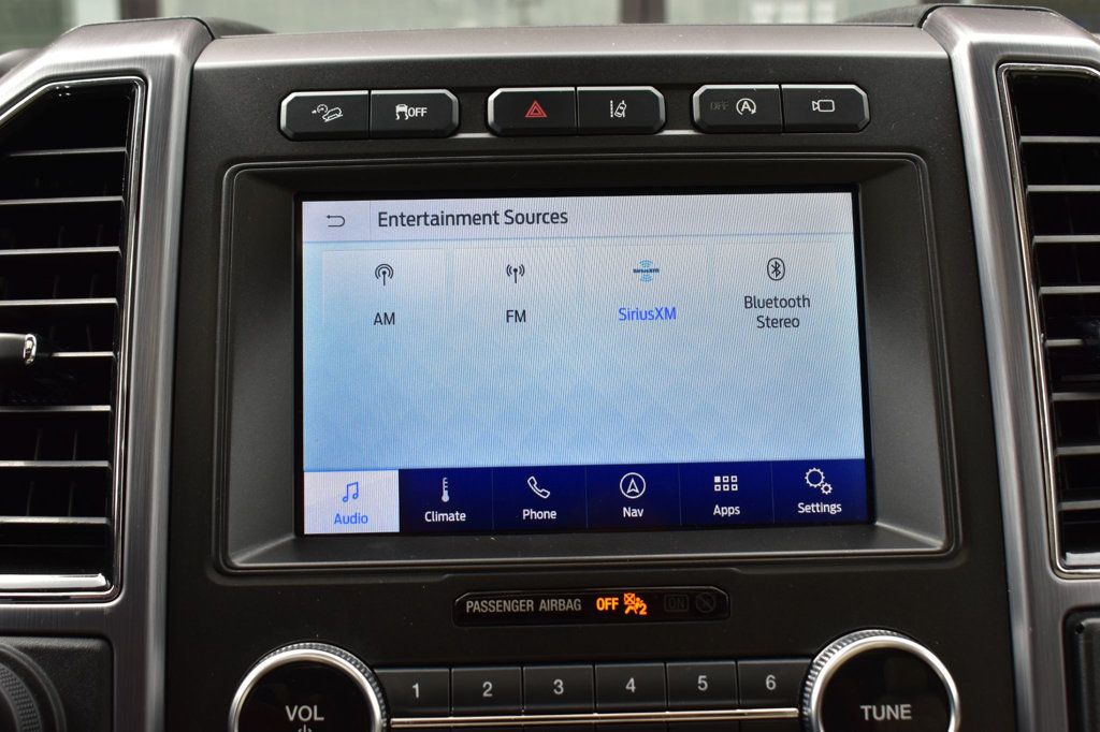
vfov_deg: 28.1
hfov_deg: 41.1
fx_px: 1466
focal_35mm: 48
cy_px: 366
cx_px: 550
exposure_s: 1/100
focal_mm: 32
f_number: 9
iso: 400
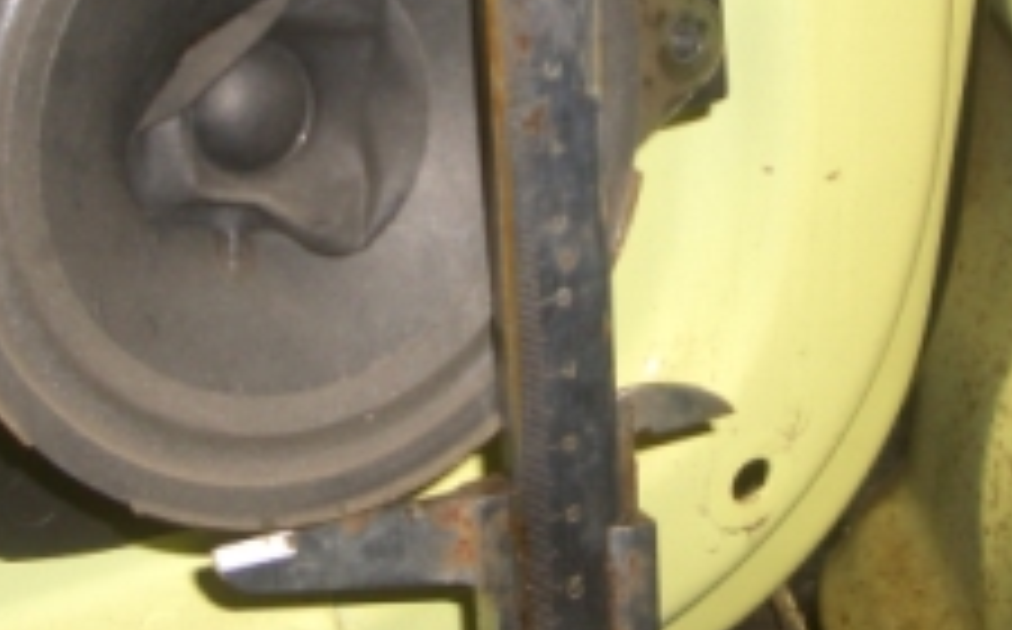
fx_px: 2038
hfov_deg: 27.8
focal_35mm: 74
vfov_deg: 17.4
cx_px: 396
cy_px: 99
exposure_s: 1/60
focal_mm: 5.8
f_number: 2.6
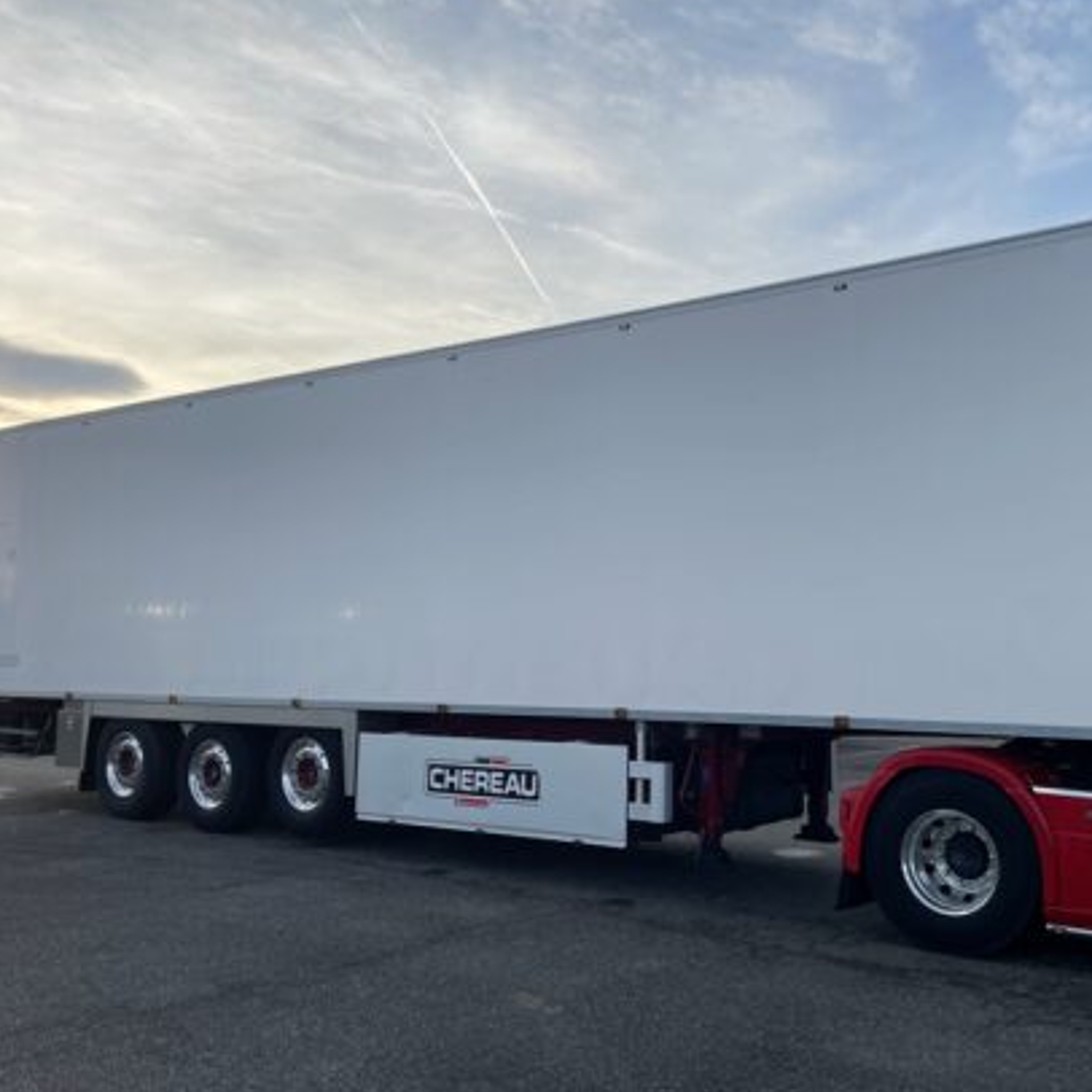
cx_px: 715
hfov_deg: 47.8
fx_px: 1213
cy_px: 535
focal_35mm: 34
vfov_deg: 48.4
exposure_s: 1/1949
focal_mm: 4.2
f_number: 1.6
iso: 32
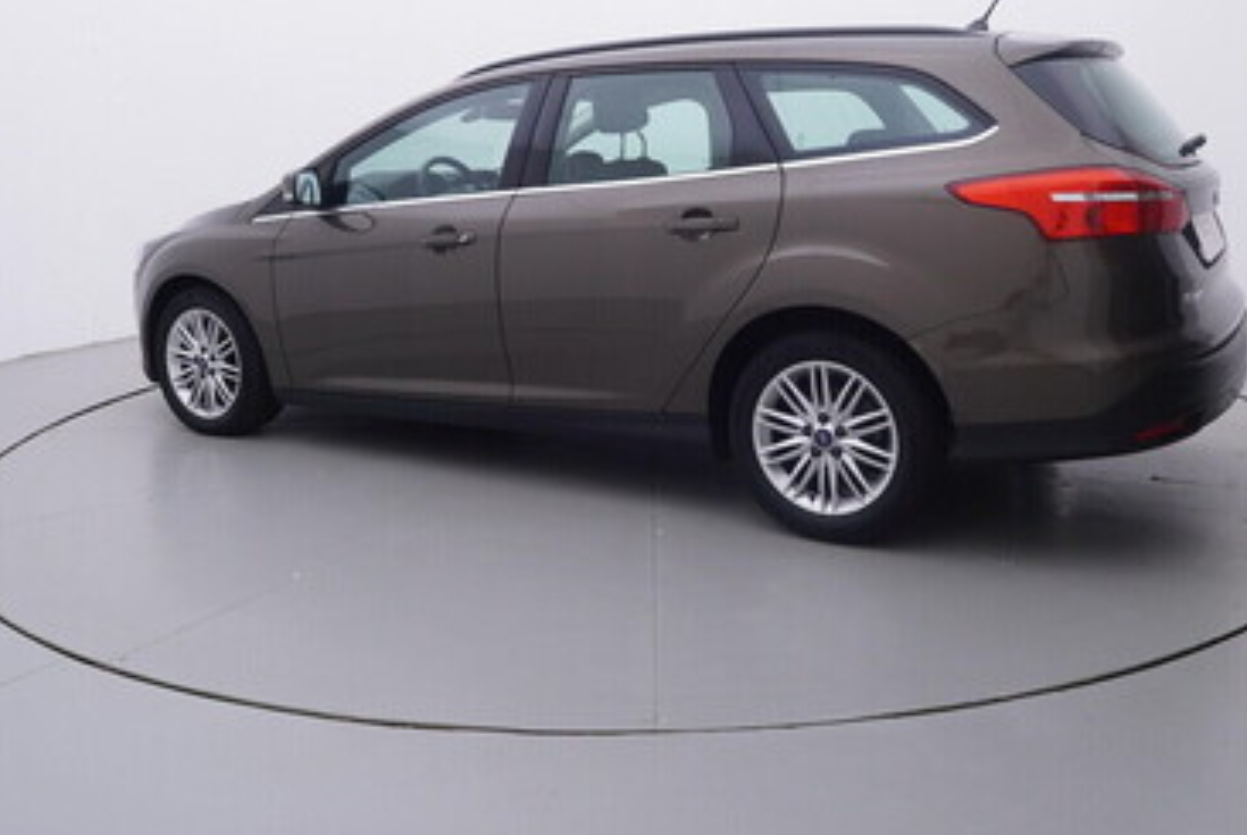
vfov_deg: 38.7
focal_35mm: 34
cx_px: 652
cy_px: 264
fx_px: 1170
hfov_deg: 56.1
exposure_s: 1/80
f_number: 5
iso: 200
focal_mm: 15
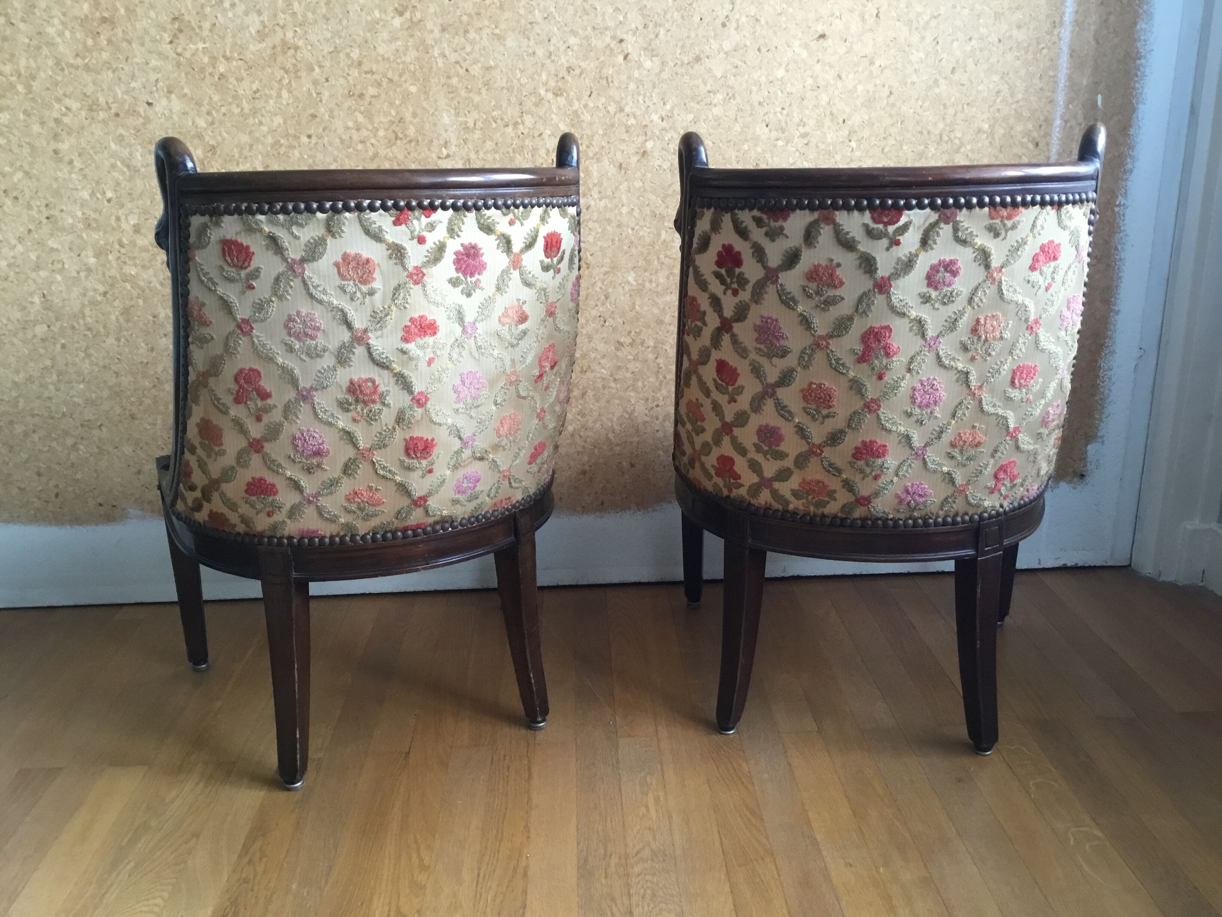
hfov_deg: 58.4
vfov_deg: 45.4
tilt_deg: -16.4
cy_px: 458
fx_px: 1094
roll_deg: +0.8
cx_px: 611
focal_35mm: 31
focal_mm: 3.3
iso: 125
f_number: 2.4
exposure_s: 1/33
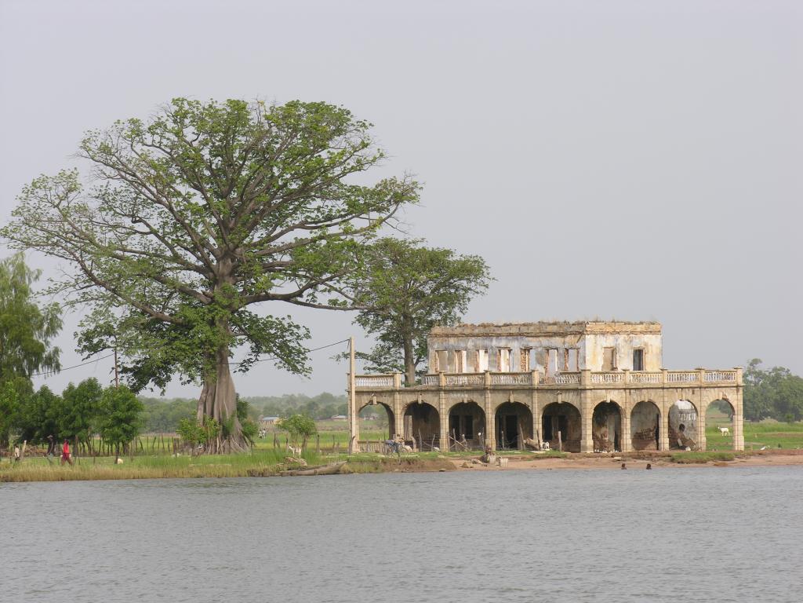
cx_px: 402
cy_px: 302
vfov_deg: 7.7
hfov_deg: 10.3
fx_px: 4454
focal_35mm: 192
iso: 50
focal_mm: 49
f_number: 7.3
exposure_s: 1/145
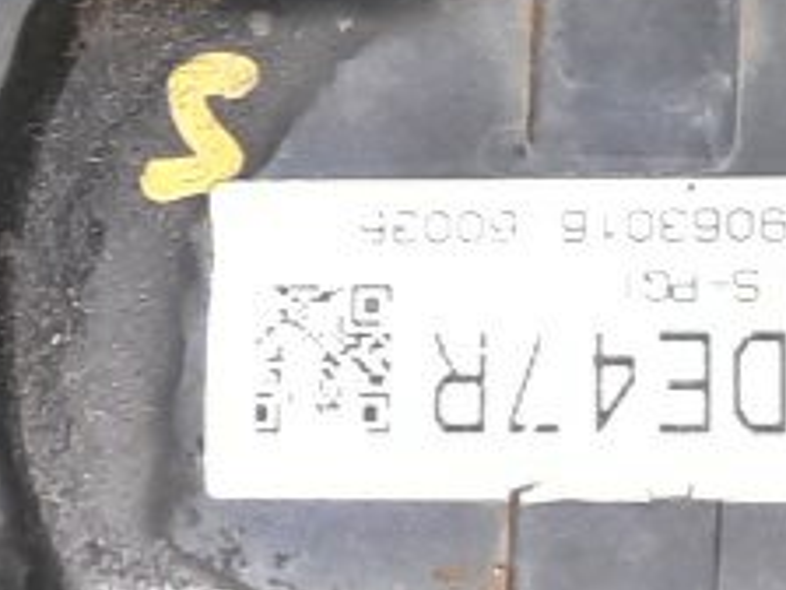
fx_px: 3656
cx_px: 0
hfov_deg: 12.1
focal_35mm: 161
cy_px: 608
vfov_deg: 9.2
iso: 370
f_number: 2
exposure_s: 1/25
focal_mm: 4.6
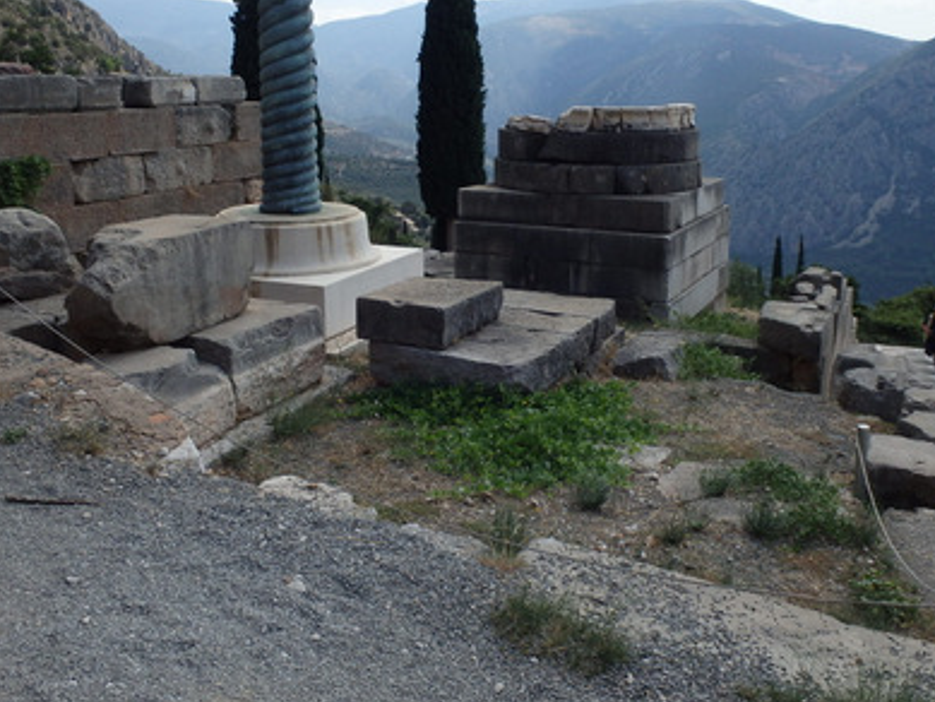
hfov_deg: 51.3
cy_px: 270
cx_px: 495
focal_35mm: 36
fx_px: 973
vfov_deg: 39.5
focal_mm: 5
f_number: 11
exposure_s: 1/100
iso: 125
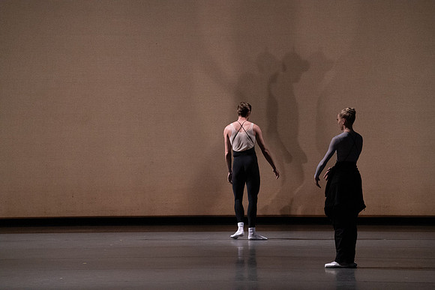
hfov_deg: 10.4
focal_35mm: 197
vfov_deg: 7.0
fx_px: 2381
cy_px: 145
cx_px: 218
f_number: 6.3
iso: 12800
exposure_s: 1/500
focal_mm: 197
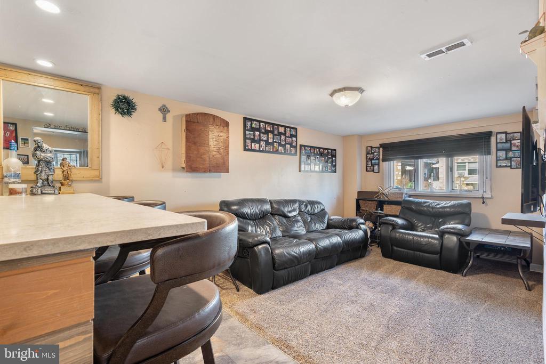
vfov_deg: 73.8
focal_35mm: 16
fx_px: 243
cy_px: 182
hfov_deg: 96.7
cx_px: 273
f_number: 9
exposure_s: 1.6
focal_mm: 16
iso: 250
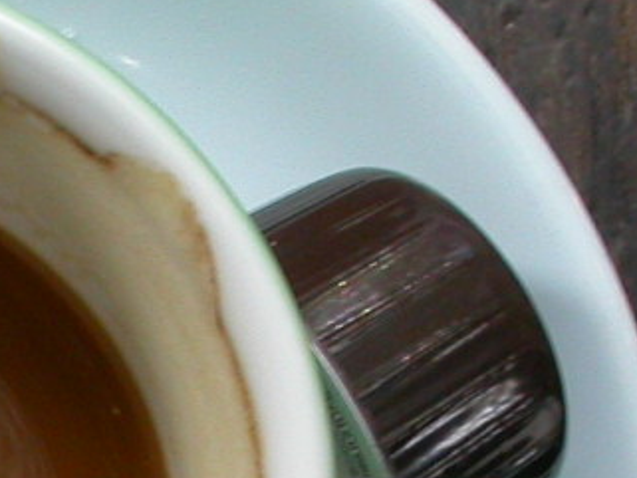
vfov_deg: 5.9
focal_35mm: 249
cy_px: 801
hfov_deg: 7.9
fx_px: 4584
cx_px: -133
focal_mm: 10.4
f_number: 6.5
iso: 100
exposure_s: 1/9.1
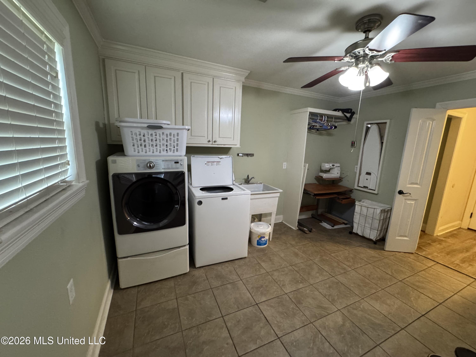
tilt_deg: -9.7
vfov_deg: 85.7
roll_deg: -2.7
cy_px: 178
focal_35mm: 14
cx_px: 238
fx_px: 193
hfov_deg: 102.1
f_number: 2.2
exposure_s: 1/60
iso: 800
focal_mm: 2.22
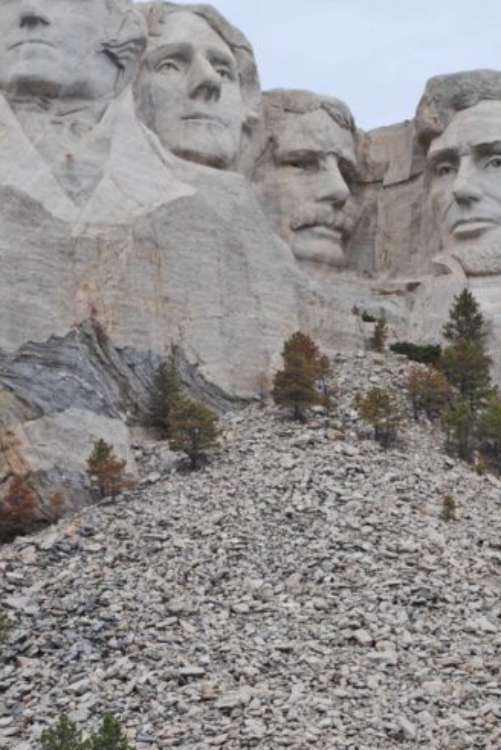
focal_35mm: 172
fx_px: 3586
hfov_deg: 8.0
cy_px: 593
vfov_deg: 11.9
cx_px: 262
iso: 100
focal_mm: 55
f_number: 5.6
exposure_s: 1/60
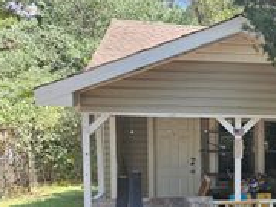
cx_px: 287
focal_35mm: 64
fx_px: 510
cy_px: 172
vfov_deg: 22.5
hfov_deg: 28.1
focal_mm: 5.4
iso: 100
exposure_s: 1/719
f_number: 1.8
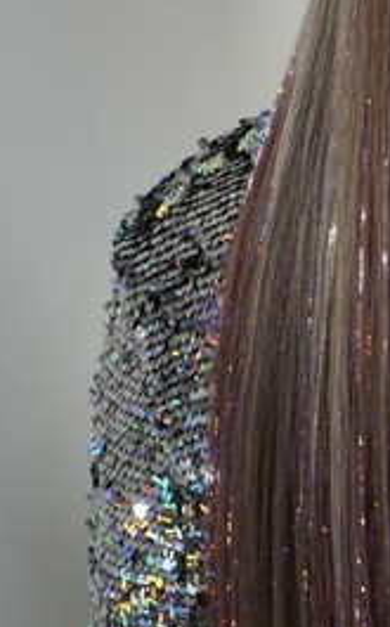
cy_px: 147
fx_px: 1893
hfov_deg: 11.2
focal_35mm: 111
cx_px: 625
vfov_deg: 18.7
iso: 100
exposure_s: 1/8
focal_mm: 24
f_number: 9
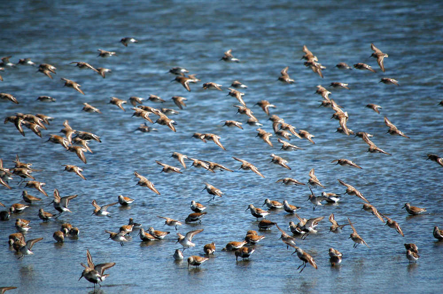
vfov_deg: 4.6
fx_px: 3689
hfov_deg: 6.9
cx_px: 222
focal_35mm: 300
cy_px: 147
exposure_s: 1/3200
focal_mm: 200
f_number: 5.6
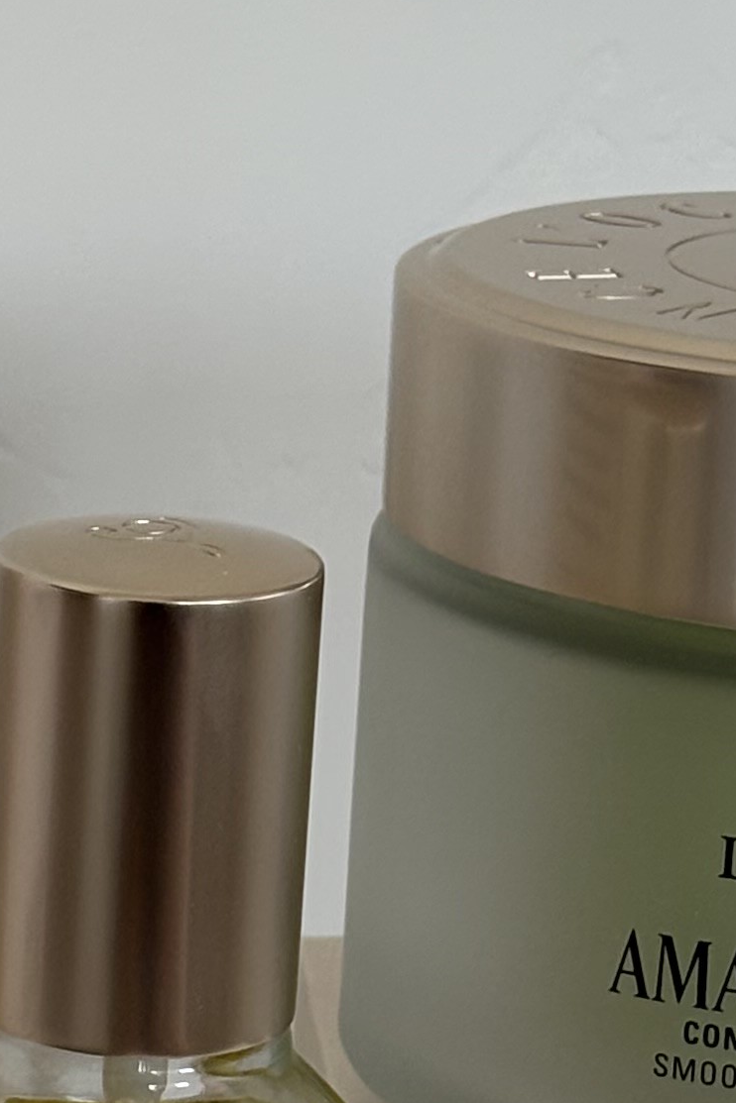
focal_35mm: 196
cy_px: 985
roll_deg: -2.3
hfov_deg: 7.0
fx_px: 6010
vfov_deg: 10.4
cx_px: 107
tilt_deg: -17.3
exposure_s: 1/60
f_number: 1.6
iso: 80
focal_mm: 5.96
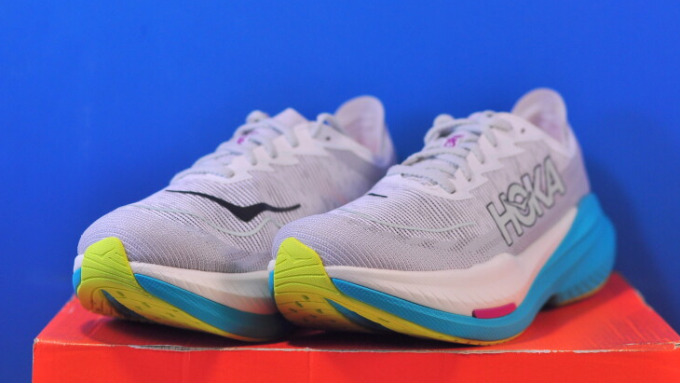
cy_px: 153
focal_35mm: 86
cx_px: 350
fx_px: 1551
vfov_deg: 14.1
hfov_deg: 24.7
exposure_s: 1/320
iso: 250
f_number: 2.8
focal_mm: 50
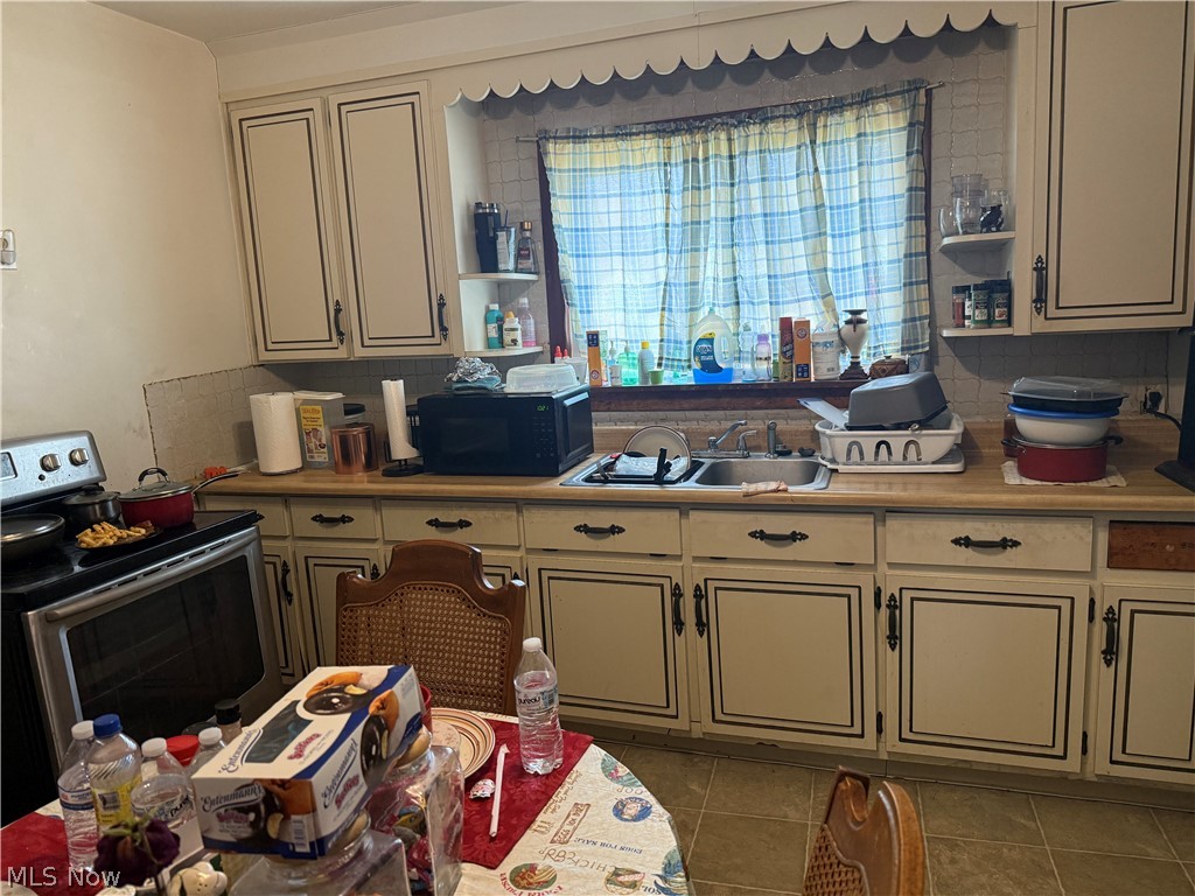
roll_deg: +2.6
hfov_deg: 71.6
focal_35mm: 24
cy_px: 448
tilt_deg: -10.6
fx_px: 829
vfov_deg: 56.8
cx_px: 598
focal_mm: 6.76
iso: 250
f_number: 1.78
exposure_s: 1/60
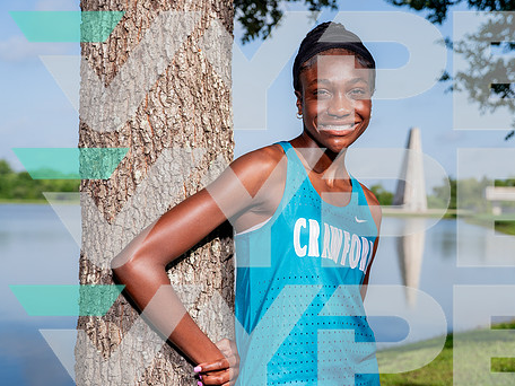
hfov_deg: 34.9
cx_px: 299
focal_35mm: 55
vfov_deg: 26.6
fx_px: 818
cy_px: 208
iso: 100
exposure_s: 1/640
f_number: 4
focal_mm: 45
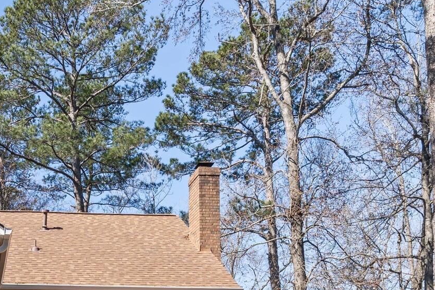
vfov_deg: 23.2
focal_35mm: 51
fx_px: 616
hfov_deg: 36.3
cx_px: 38
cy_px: 389
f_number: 8
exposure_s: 1/80
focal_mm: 17
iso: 100
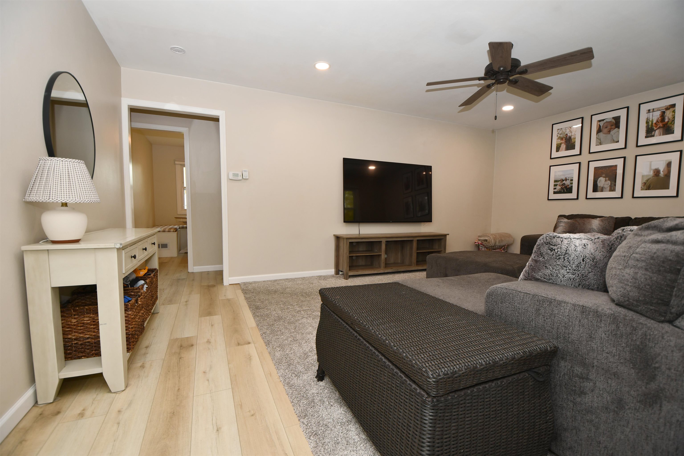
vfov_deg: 77.3
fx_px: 285
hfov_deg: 100.4
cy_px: 228
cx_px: 342
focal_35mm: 15
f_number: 4.5
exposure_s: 1/60
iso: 125
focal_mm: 10
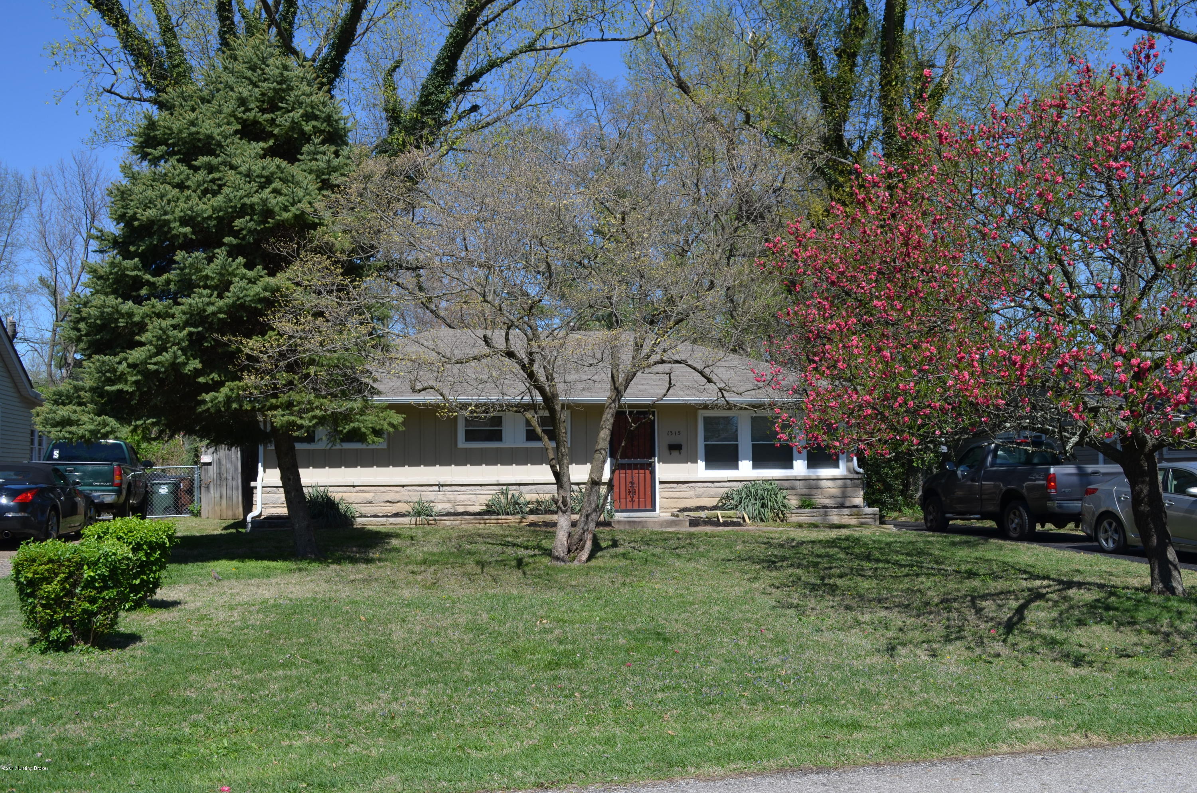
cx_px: 598
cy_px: 396
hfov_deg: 53.2
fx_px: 1195
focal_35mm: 36
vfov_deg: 36.7
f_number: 8
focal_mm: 24
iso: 110
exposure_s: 1/250
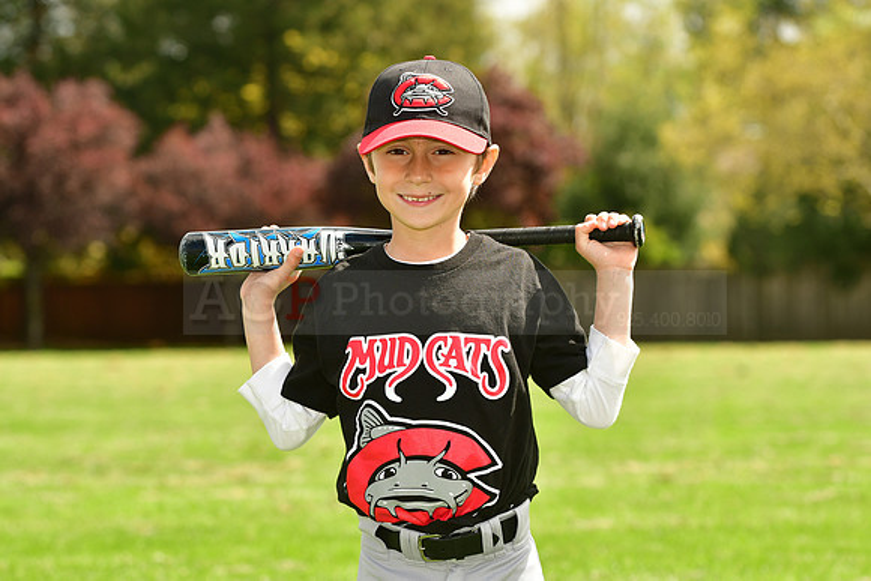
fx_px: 3993
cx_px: 436
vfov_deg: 8.3
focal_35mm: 165
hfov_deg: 12.4
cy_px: 290
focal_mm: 110
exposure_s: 1/640
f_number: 5
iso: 200
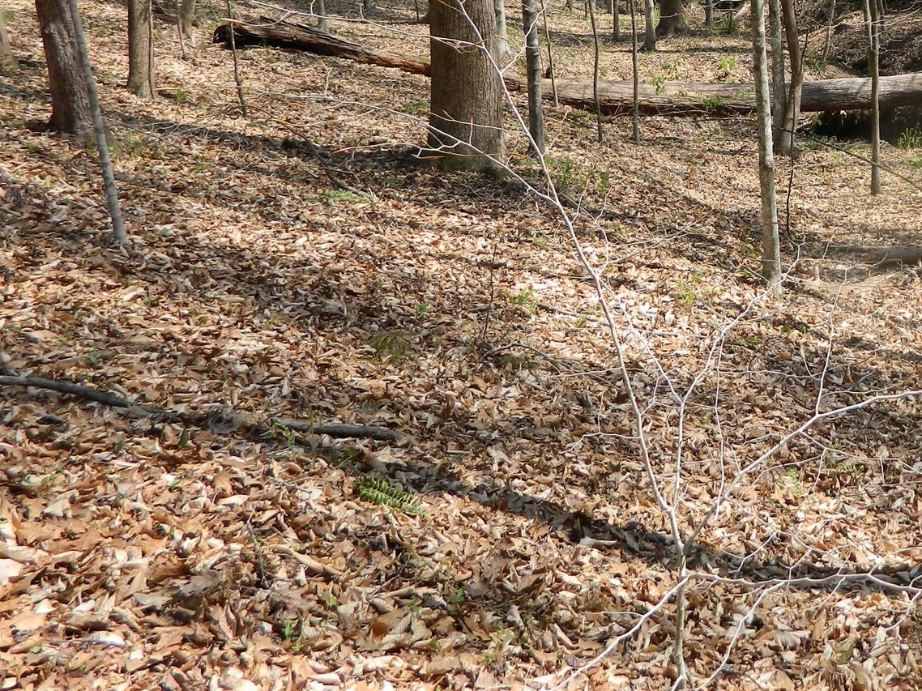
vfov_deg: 31.3
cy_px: 128
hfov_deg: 39.8
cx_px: 782
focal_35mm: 45
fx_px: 1198
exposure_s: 1/400
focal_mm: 4.5
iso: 80
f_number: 3.1
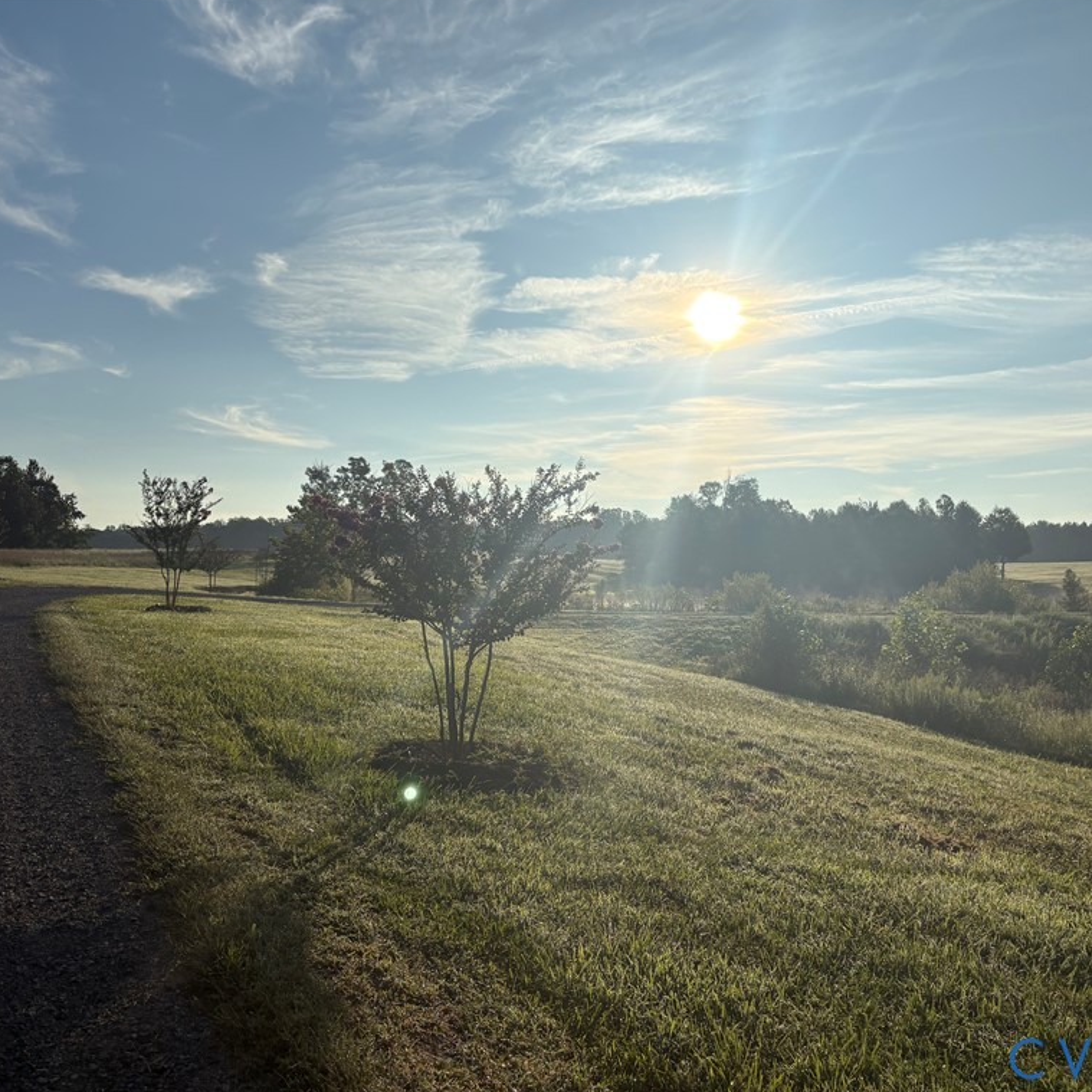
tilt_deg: +5.3
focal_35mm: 31
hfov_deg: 52.5
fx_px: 1106
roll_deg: -0.1
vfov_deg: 52.5
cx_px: 567
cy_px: 545
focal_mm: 5.96
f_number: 1.6
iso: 40
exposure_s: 1/14493
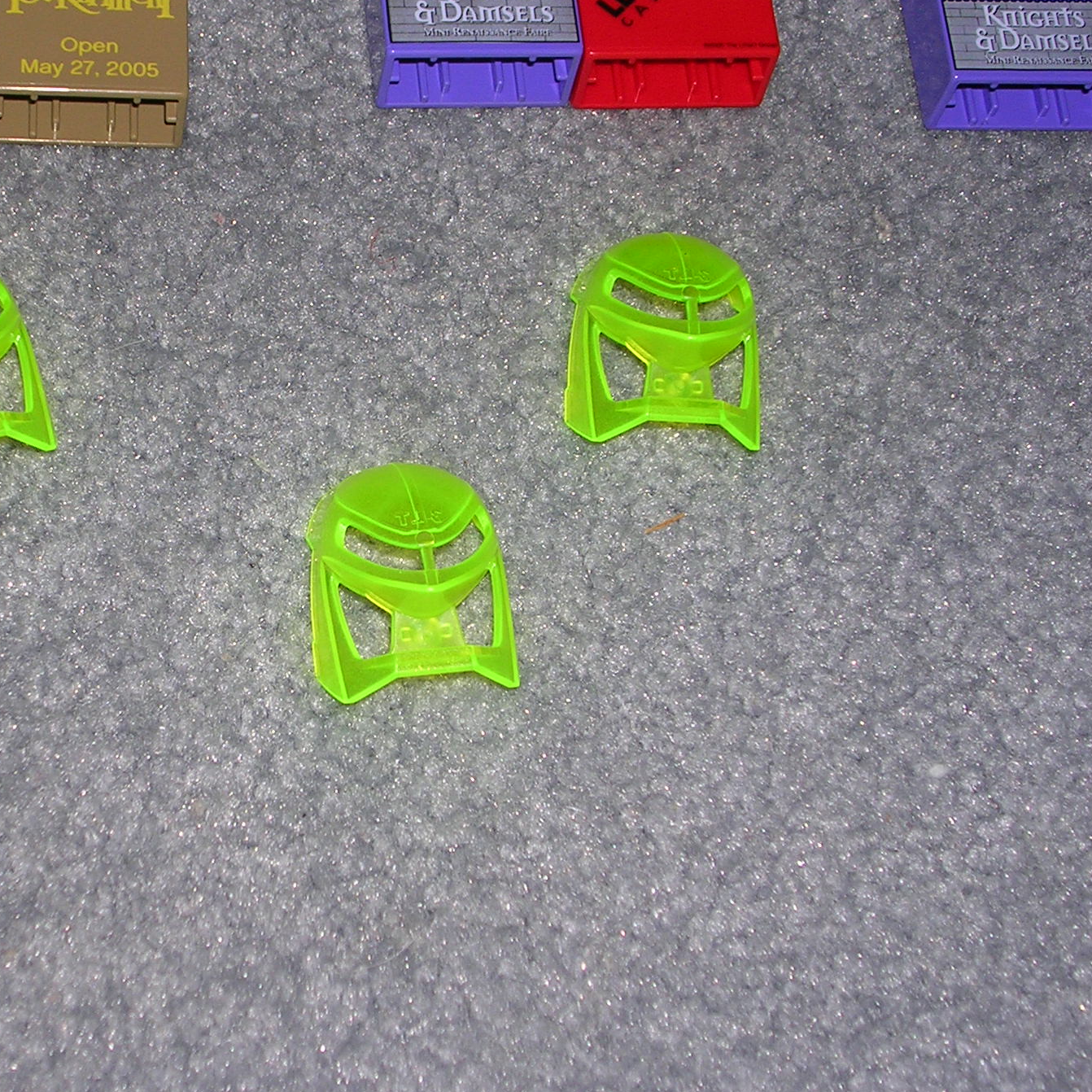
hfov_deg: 20.2
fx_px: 3034
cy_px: 490
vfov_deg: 20.4
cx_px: 261
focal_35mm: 85
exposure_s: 1/60.1
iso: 50
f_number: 3.5
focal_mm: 9.6
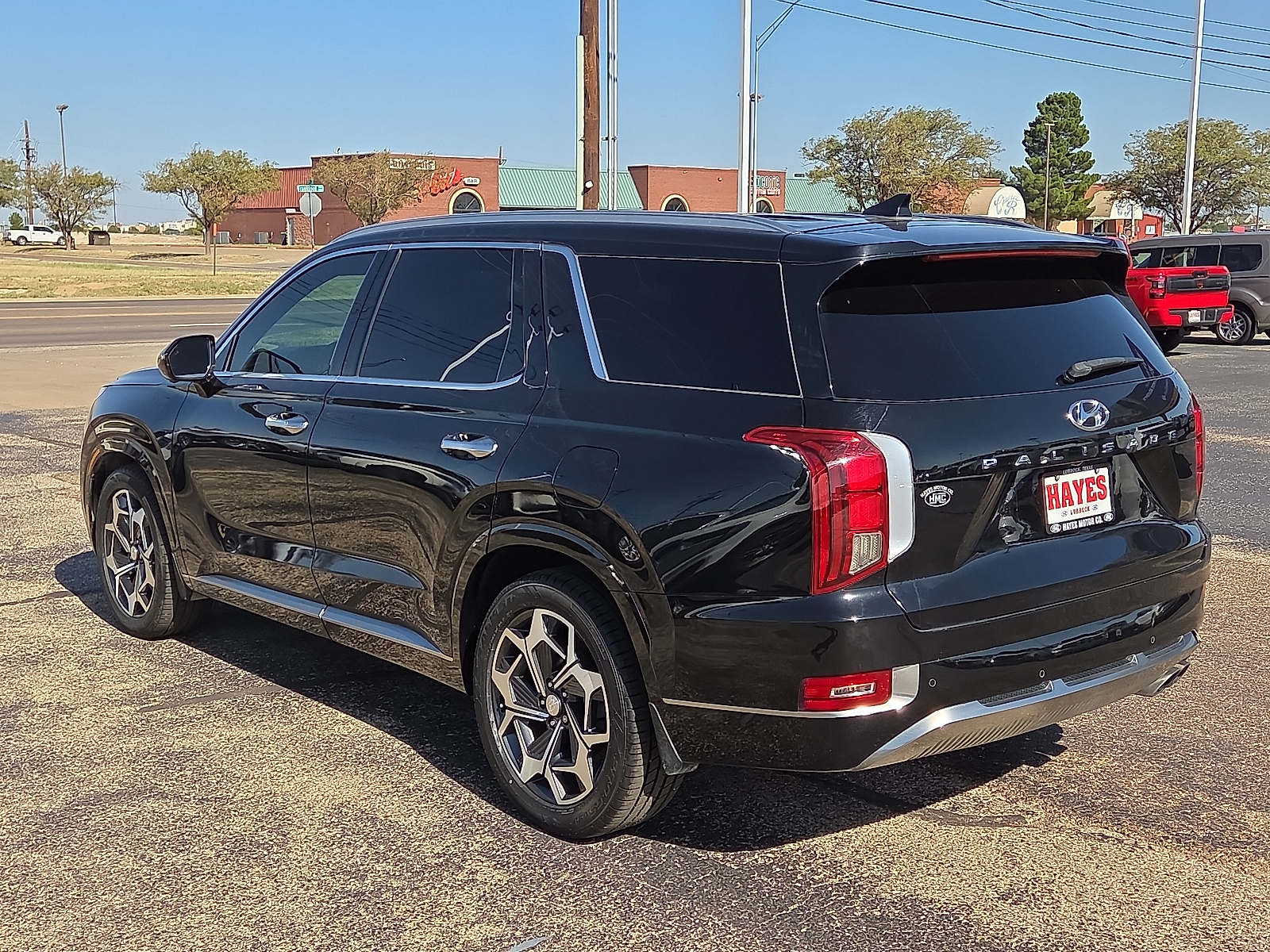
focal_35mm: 40
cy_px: 476
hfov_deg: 46.8
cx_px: 635
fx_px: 1468
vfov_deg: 36.0
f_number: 1.8
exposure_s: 1/1250
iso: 25
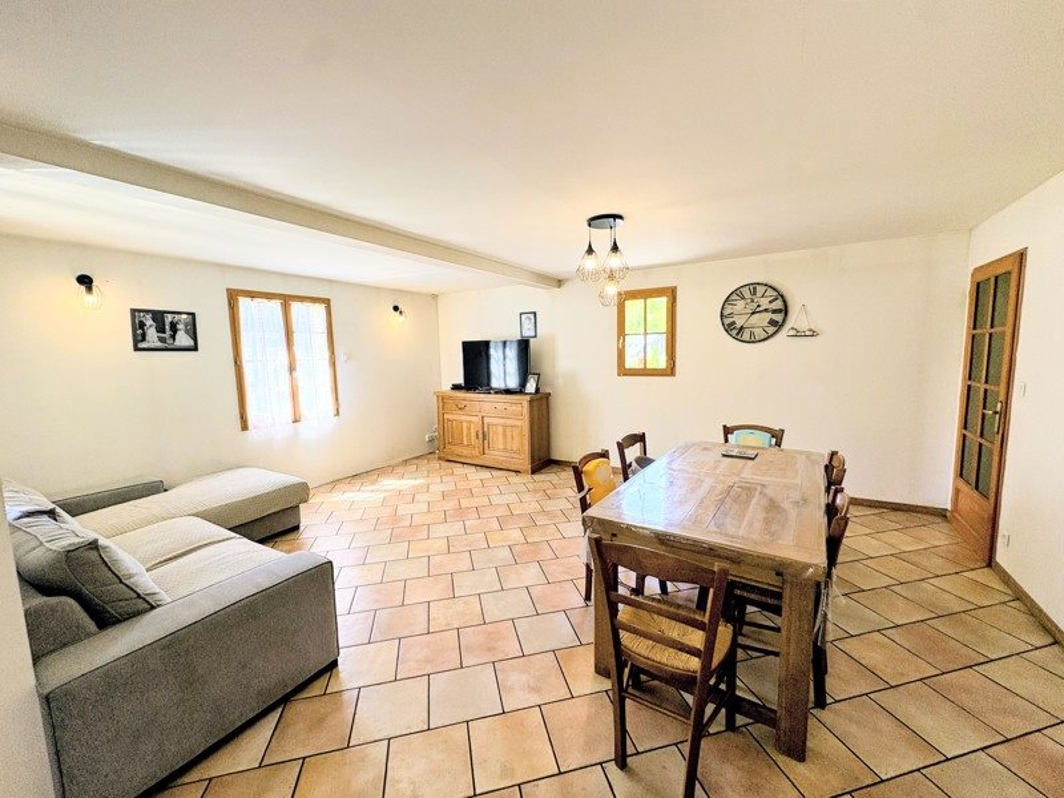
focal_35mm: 14
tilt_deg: -6.7
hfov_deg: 102.1
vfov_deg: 85.7
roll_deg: +1.2
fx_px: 430
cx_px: 532
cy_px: 399
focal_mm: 2.22
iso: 125
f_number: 2.2
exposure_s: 1/135
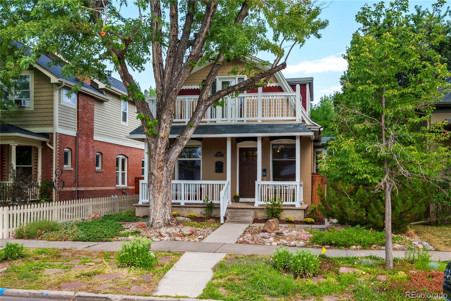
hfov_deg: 54.4
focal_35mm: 35
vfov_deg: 37.9
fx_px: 439
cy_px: 150
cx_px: 226
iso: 100
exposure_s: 1/80
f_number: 8
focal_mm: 35
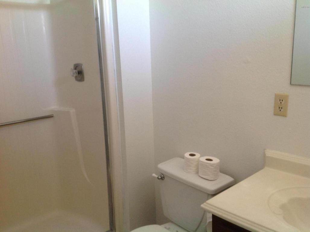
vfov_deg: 40.6
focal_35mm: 35
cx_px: 155
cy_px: 116
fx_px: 313
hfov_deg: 52.7
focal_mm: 4.28
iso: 80
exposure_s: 1/15
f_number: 2.4
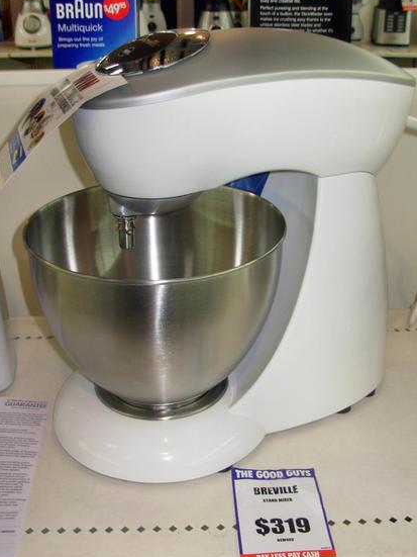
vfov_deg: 38.9
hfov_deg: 29.7
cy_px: 272
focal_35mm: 49
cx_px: 225
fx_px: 787
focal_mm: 7.5
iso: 50
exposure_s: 1/32
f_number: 3.1
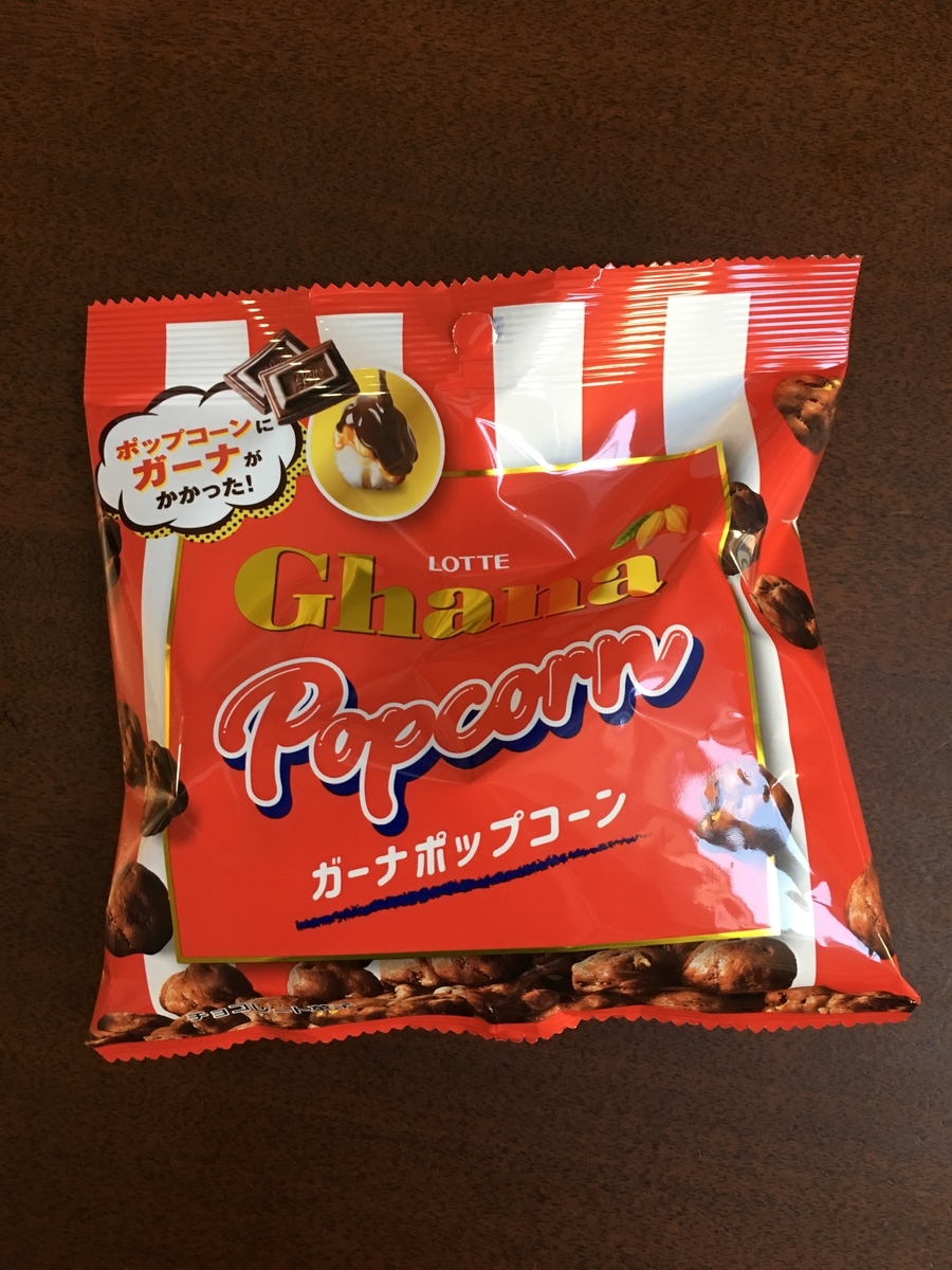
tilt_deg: -87.9
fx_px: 1063
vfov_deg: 61.7
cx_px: 476
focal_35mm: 29
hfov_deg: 48.2
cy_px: 635
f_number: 2.2
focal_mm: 4.15
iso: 64
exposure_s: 1/15
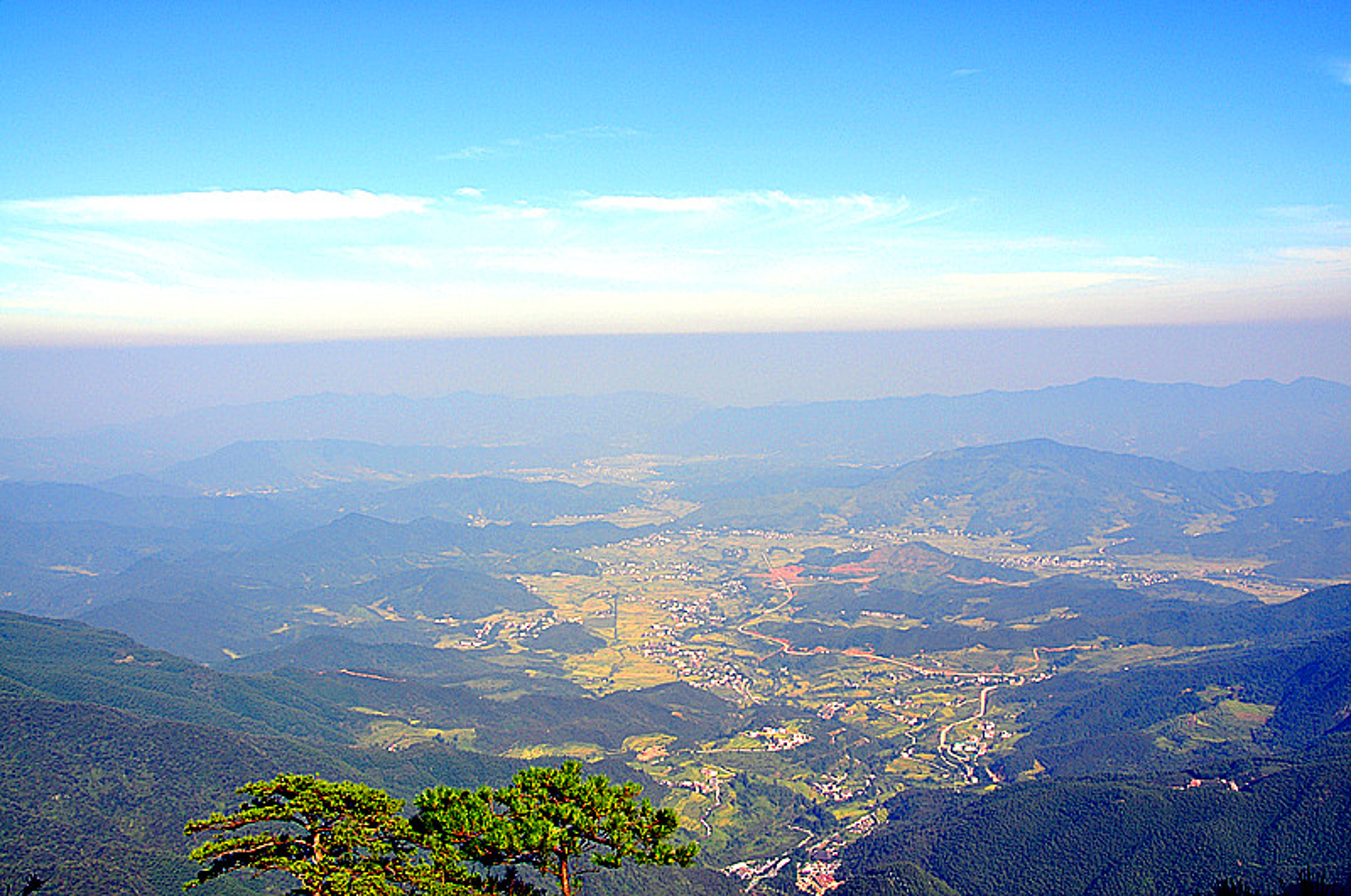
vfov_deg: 39.9
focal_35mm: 33
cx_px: 676
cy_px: 448
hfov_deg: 57.3
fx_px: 1237
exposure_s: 1/250
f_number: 10
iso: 200
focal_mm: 22
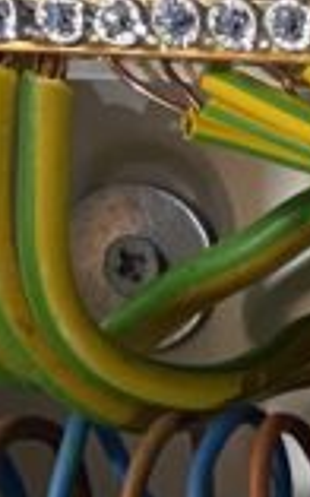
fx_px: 2435
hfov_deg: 6.5
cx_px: 1009
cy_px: 804
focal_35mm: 180
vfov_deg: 11.1
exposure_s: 1/60
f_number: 1.8
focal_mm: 4.25
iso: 320
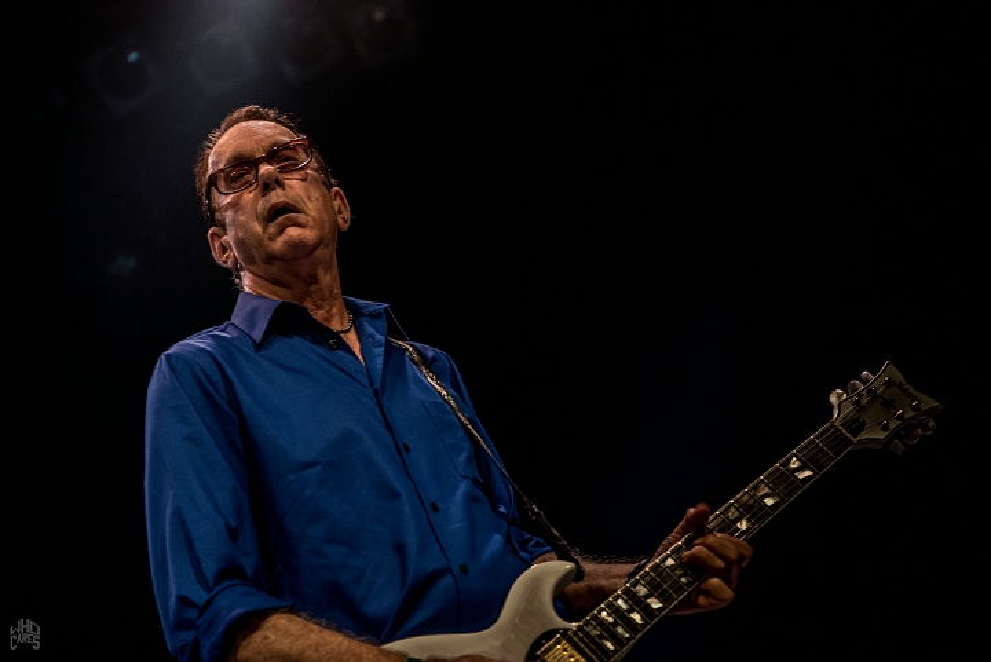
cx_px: 496
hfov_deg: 28.8
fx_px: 1928
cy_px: 331
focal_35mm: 70
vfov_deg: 19.5
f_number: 2.8
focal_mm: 70
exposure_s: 1/80
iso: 1250
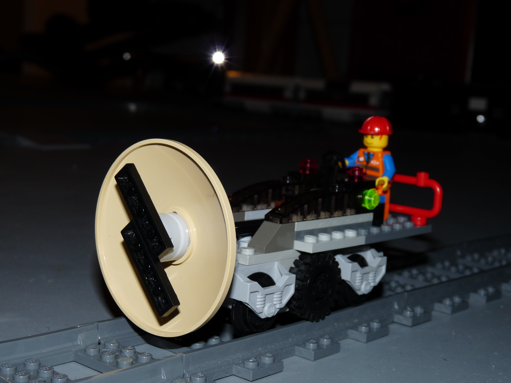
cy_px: 192
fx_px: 871
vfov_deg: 24.8
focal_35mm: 59
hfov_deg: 32.7
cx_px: 256
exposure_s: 1/60
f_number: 4
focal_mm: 10.4
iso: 100
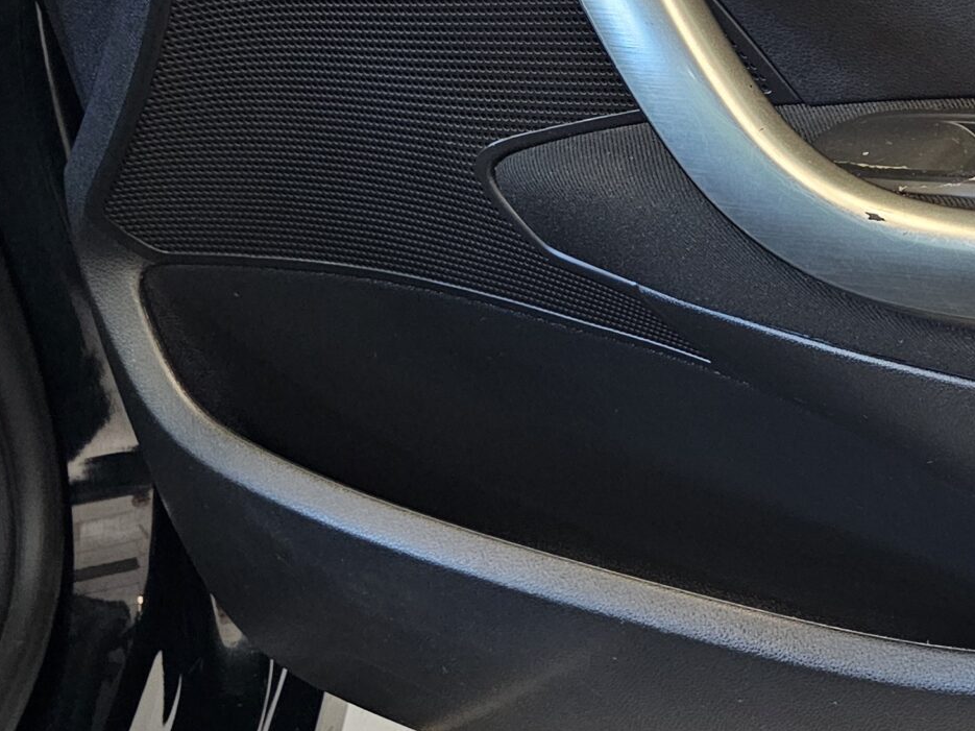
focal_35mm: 63
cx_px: 1111
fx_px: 1774
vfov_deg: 22.9
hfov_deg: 27.7
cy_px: 115
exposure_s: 1/25
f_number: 1.7
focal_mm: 6.3
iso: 800
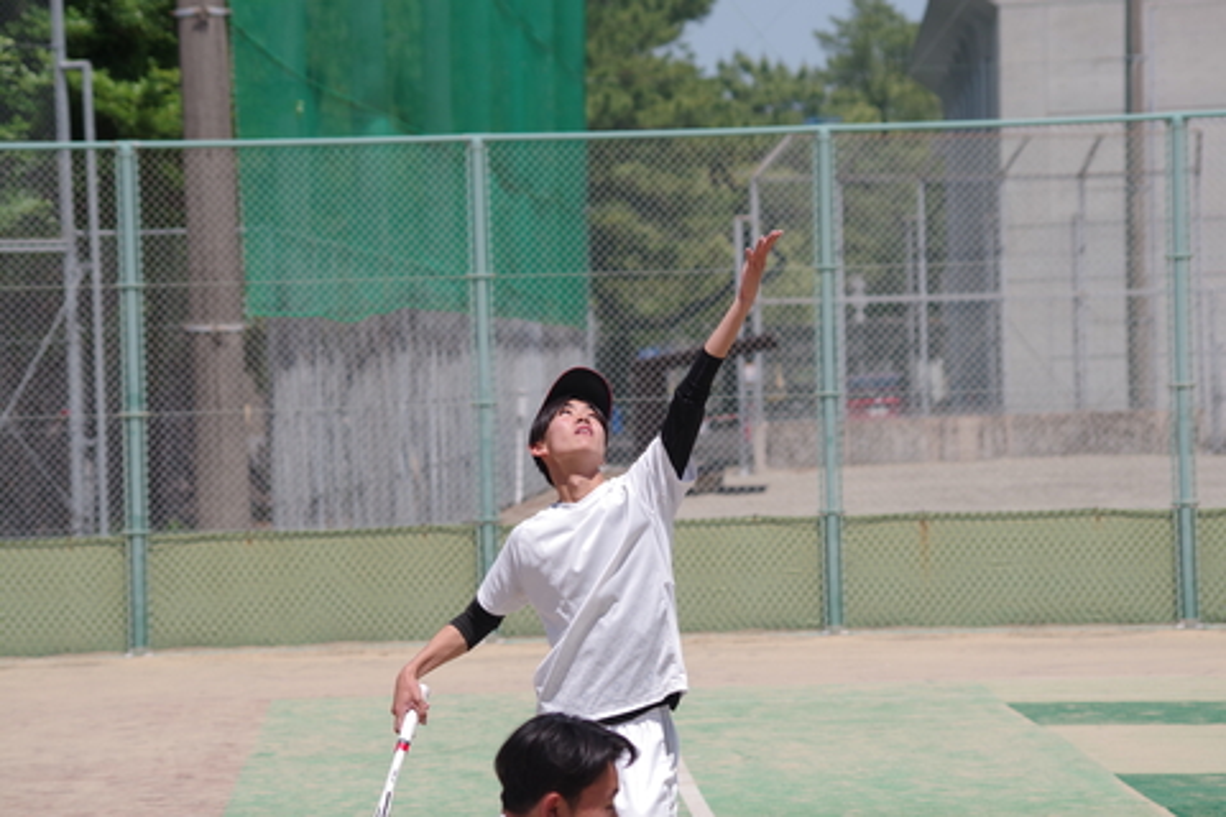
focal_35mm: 202
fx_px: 6879
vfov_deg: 6.8
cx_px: 613
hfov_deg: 10.2
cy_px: 408
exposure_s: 1/400
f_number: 6.3
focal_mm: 135
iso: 100
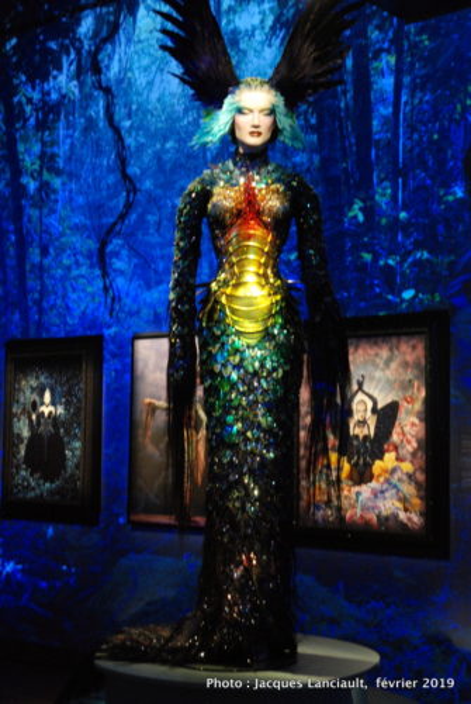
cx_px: 236
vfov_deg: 33.4
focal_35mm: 60
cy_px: 352
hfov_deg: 22.7
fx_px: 1173
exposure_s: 1/5
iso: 1600
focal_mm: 40
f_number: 4.5
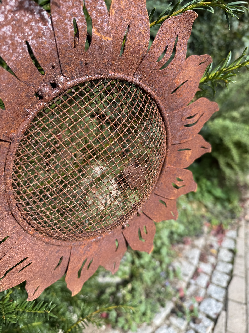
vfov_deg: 71.6
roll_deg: +4.7
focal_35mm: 24
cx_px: 124
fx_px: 230
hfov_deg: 56.8
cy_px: 166
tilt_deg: -24.7
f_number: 1.78
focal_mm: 6.76
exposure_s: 1/912
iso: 80
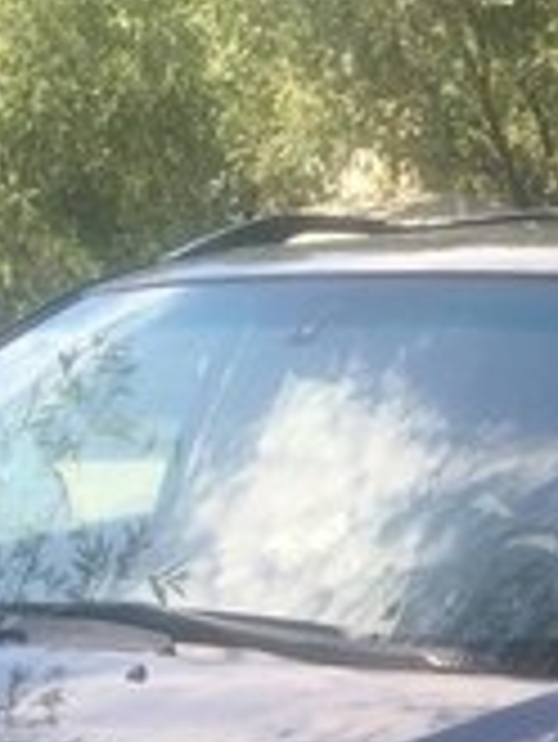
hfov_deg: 16.8
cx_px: 486
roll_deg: +1.2
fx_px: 1867
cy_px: 944
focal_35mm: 87
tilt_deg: -21.0
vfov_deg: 20.7
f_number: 2.2
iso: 32
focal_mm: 4.15
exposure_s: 1/441
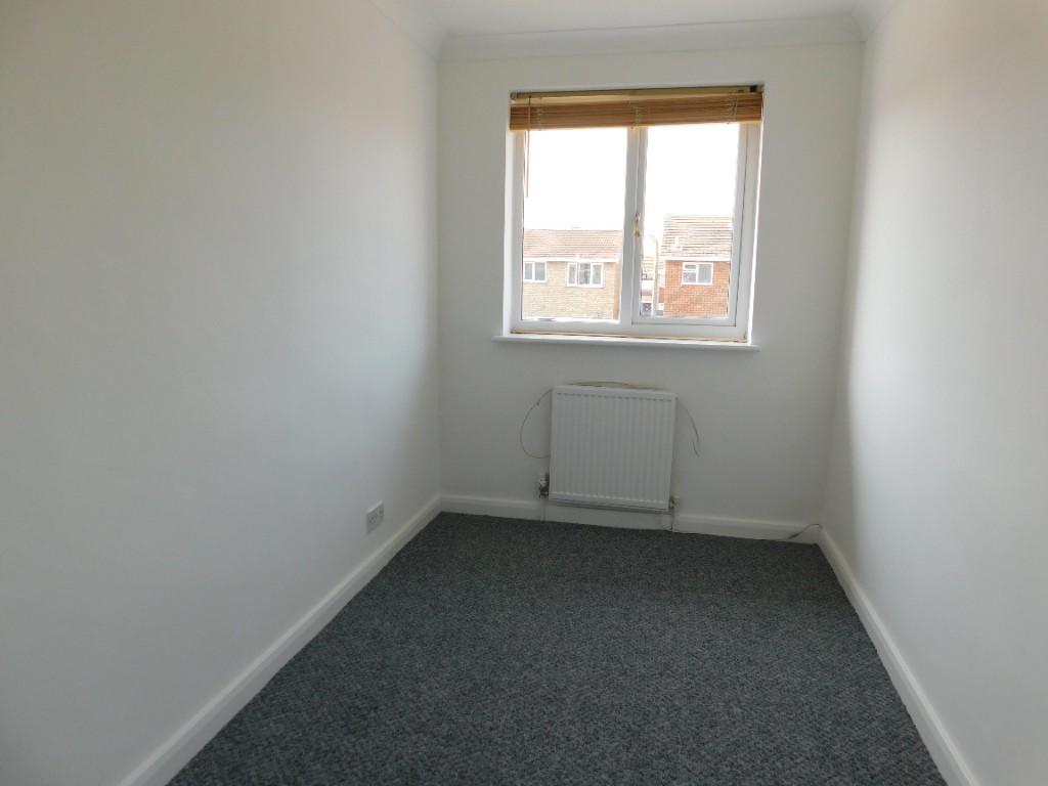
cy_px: 393
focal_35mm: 23
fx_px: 696
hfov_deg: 73.9
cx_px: 524
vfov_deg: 58.9
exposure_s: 1/160
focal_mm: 4
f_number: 3
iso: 125
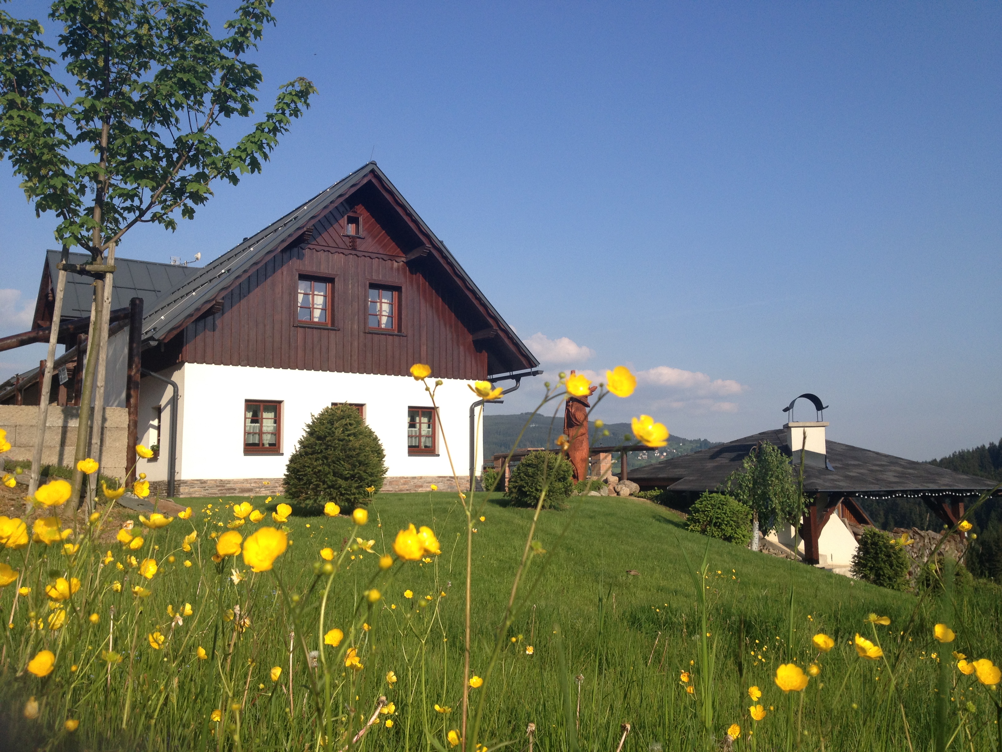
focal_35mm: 35
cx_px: 501
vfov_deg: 40.7
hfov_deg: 52.6
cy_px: 376
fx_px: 1013
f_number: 2.4
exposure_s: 1/1381
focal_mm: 4.28
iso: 50
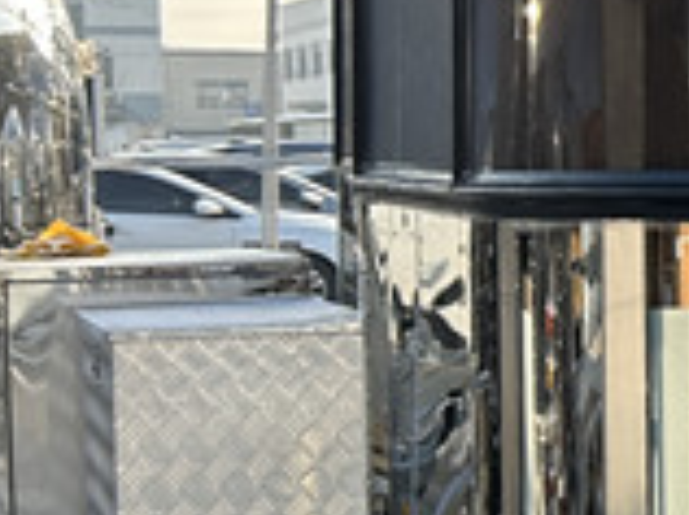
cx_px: 1718
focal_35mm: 132
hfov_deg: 11.8
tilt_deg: -0.4
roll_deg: +1.3
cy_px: 196
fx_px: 2623
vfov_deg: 11.2
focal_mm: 5.7
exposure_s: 1/1068
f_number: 1.5
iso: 50
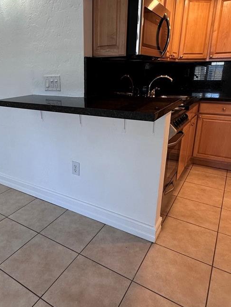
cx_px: 80
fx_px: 231
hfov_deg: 52.3
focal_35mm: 26
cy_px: 146
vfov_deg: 67.2
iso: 200
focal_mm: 2.22
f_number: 2.2
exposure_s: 1/120
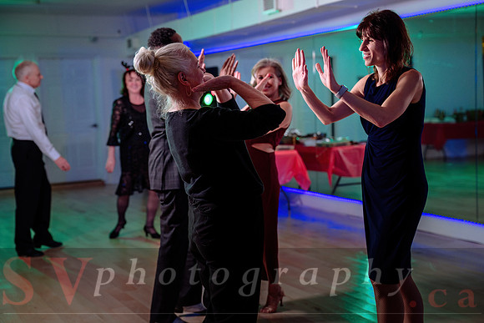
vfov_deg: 23.8
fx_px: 766
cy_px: 162
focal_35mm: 57
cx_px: 242
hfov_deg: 35.0
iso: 500
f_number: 2.8
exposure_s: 1/200
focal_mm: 57
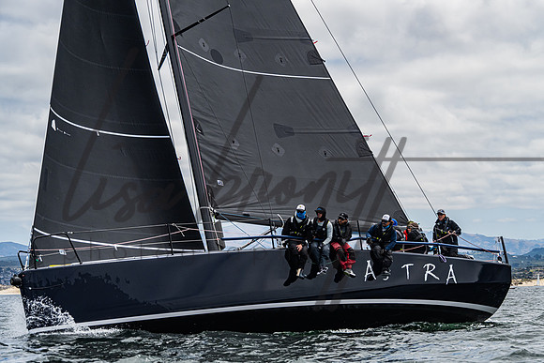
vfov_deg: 11.7
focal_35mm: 117
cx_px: 329
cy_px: 183
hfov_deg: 17.5
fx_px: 1770
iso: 500
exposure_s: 1/2500
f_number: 7.1
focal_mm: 95
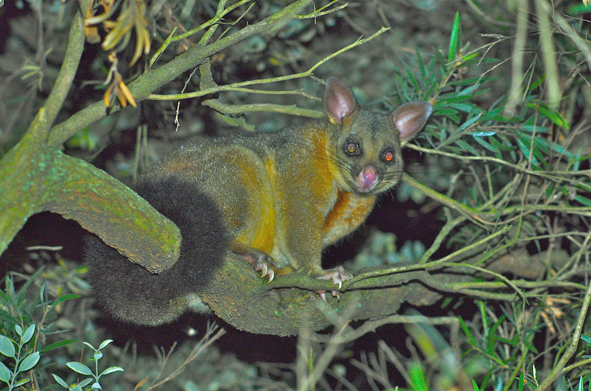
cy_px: 196
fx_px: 1228
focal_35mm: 75
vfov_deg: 18.1
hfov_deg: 27.1
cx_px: 296
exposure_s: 1/60
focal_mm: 50
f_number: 2.8
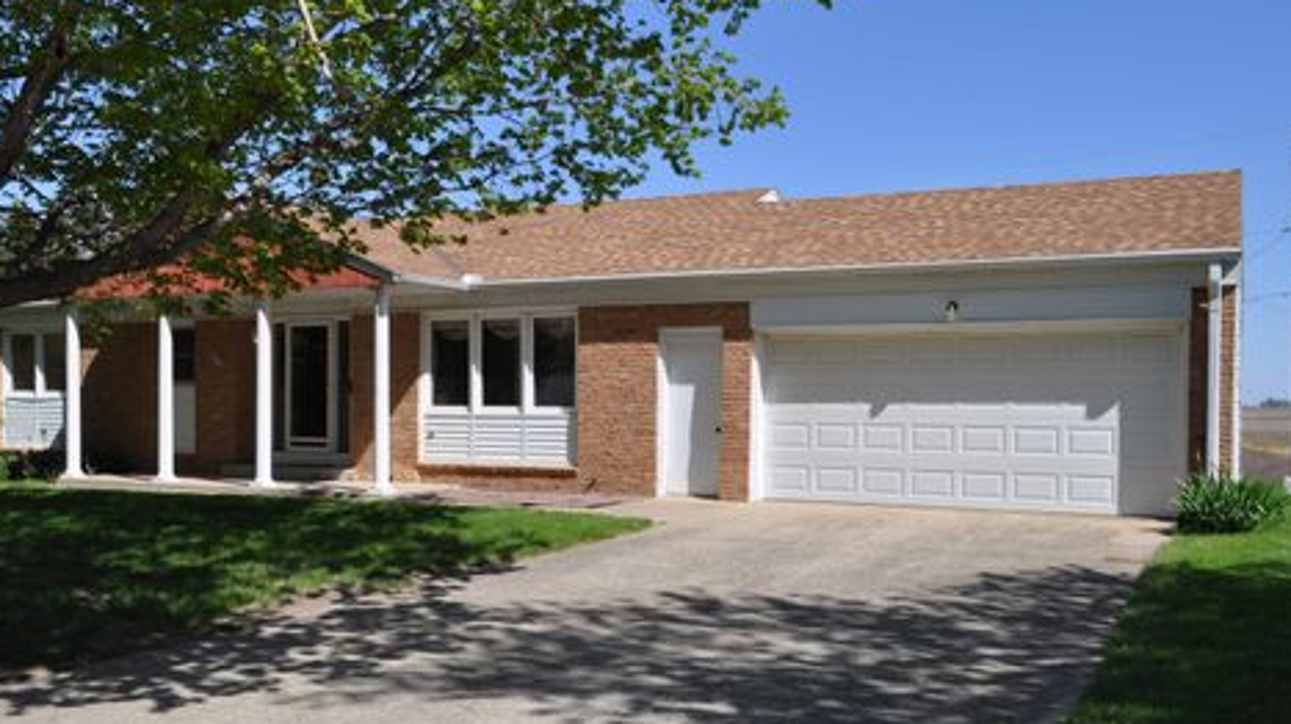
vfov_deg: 31.9
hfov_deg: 54.0
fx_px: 1266
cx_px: 605
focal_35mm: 37
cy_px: 426
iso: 200
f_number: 10
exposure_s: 1/400
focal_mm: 22
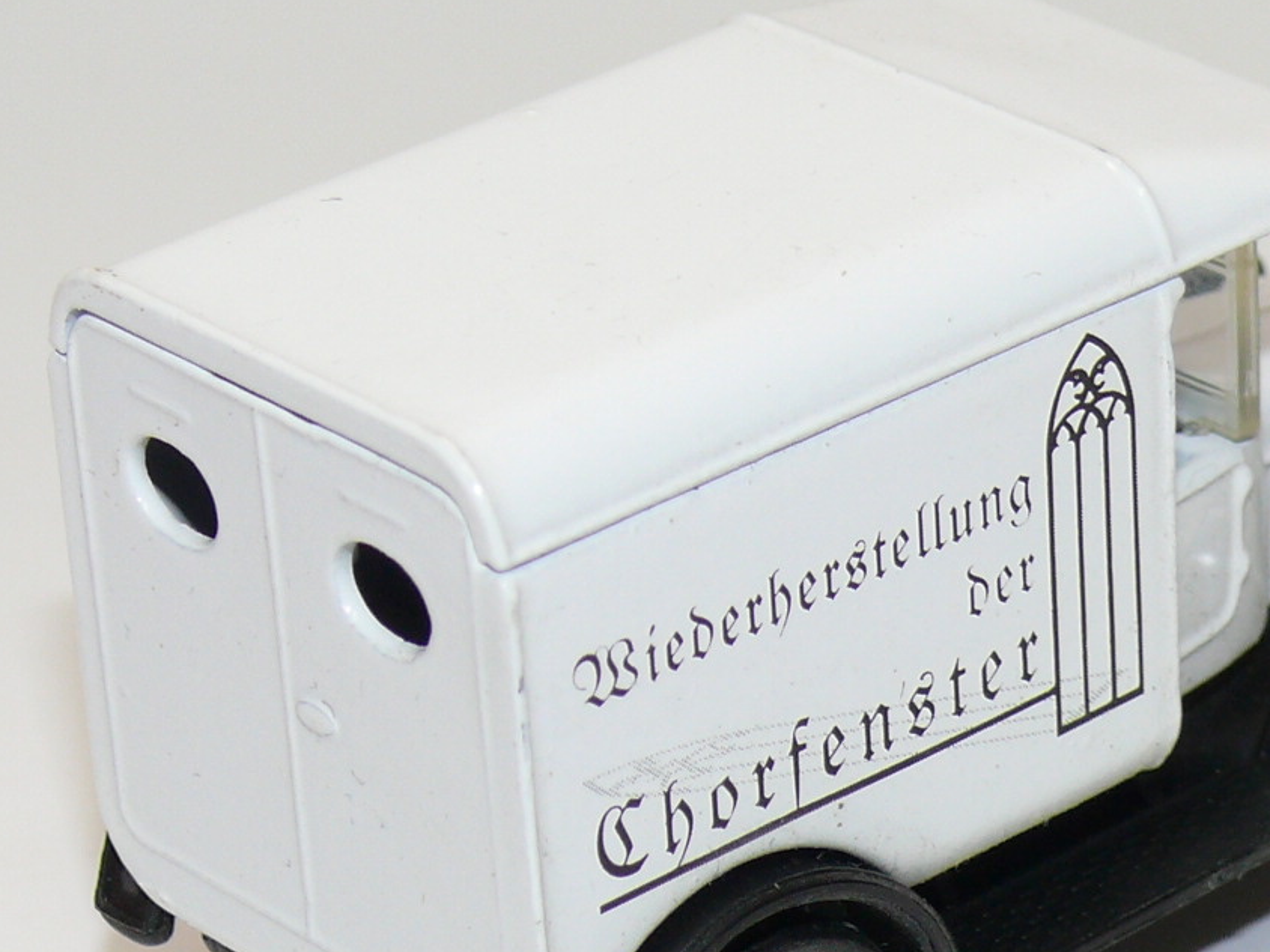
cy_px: 582
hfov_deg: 11.0
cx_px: 885
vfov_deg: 8.2
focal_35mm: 180
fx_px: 6604
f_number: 4
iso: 100
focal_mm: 12.9
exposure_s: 1/30
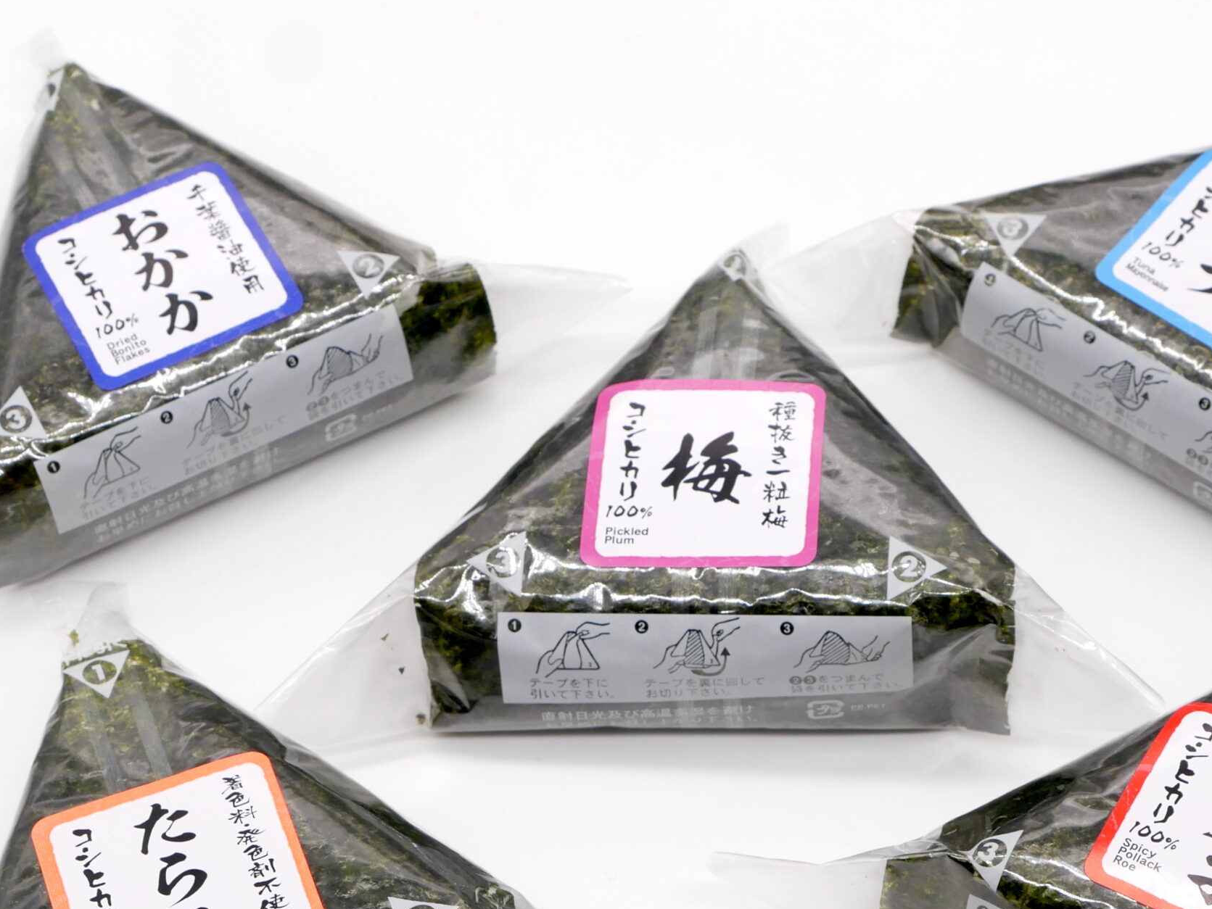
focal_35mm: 95
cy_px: 618
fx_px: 3327
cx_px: 706
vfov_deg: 15.5
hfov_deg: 20.6
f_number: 8
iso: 400
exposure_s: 1/160
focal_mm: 31
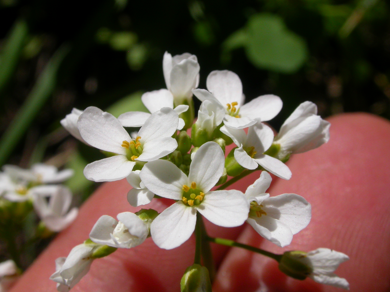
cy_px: 145
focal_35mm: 61
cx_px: 194
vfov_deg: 24.0
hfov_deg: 31.7
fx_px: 687
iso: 100
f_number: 8.9
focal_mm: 12.6
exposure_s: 1/624
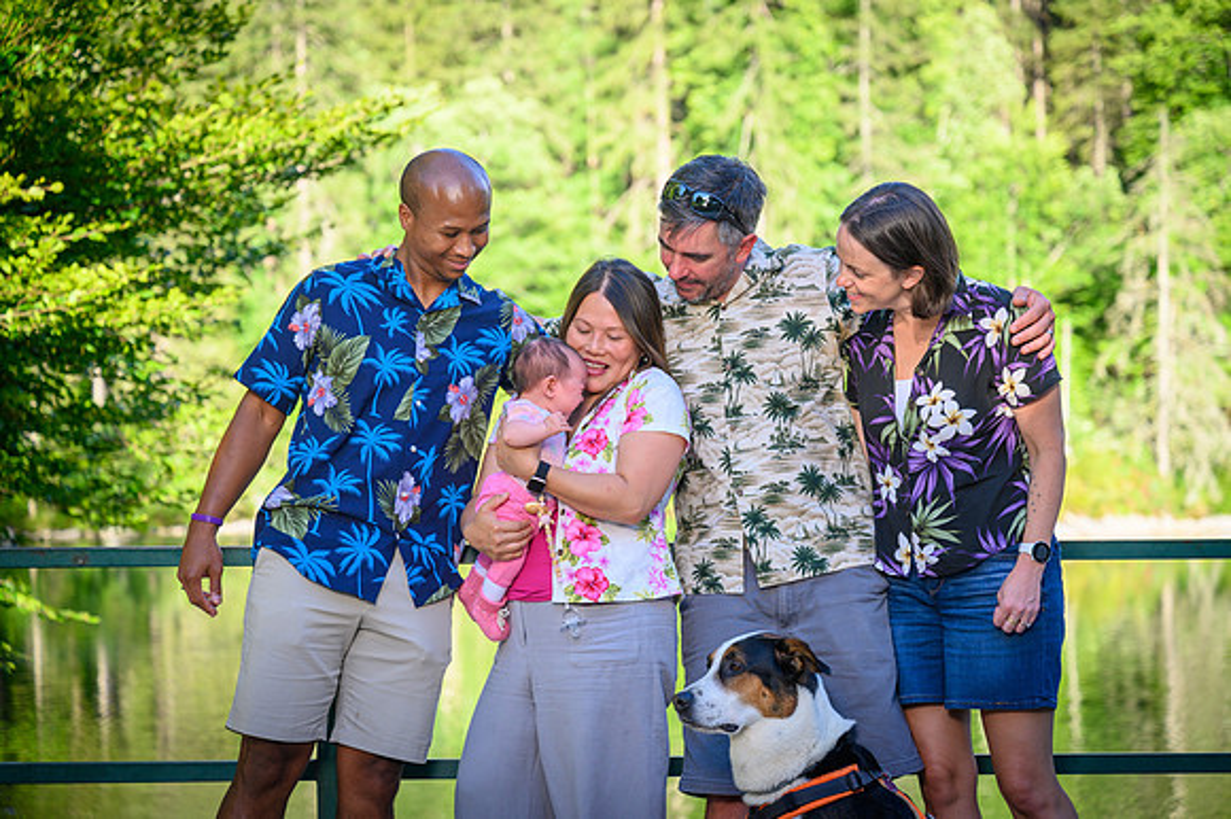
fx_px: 2392
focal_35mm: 70
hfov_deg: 28.9
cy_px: 410
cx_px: 616
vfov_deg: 19.4
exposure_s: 1/500
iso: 100
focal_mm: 70
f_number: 3.2
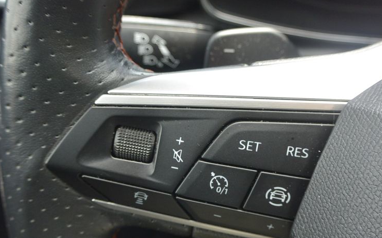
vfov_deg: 31.1
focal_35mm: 41
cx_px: 230
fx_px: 427
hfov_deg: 47.9
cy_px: 148
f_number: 3.5
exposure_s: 1/200
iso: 200
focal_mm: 11
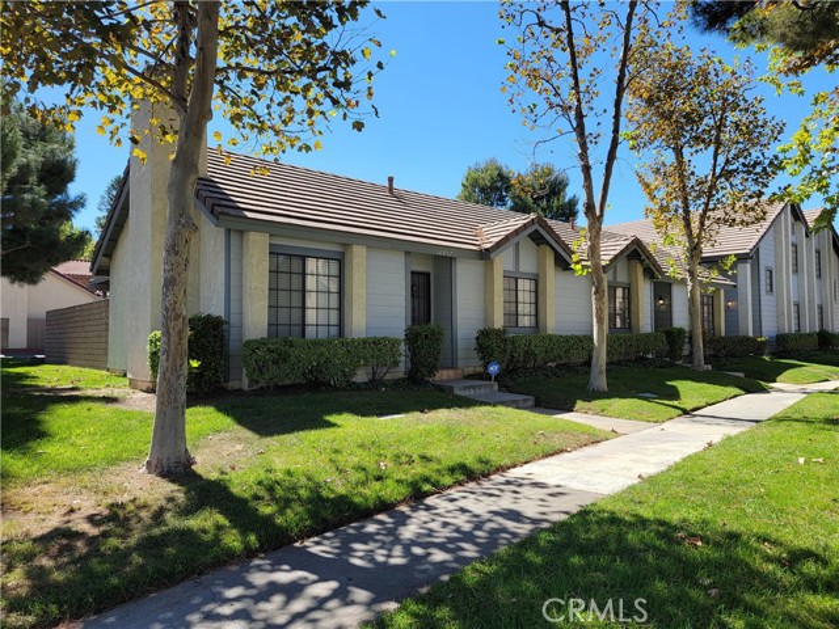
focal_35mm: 24
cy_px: 314
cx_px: 420
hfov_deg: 71.6
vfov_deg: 56.8
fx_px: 582
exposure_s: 1/501
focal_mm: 6.7
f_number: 1.8
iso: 16
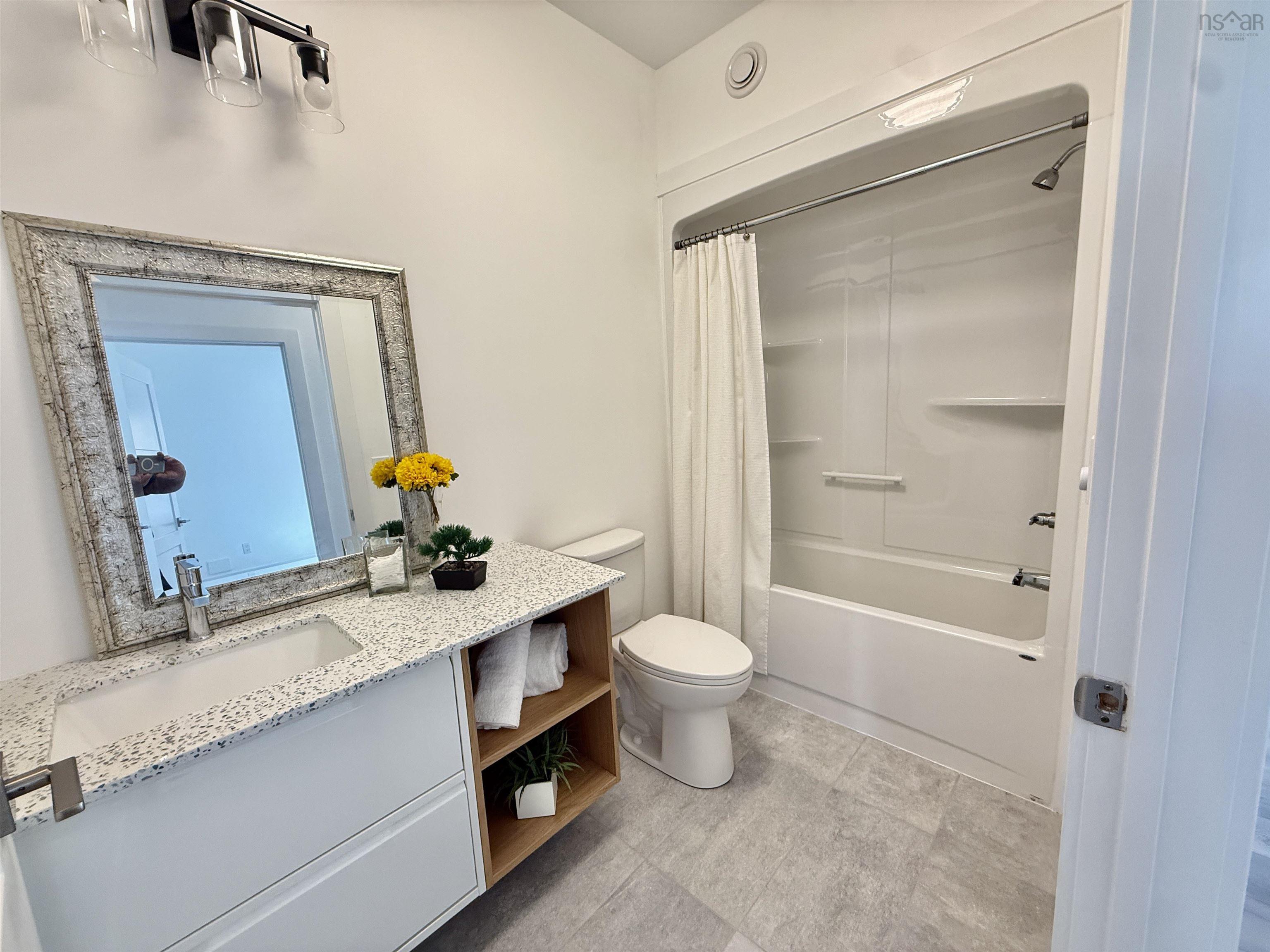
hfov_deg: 102.1
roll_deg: +2.4
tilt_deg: -8.2
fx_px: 514
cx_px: 635
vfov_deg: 85.7
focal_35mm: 14
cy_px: 476
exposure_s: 1/120
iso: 250
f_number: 2.2
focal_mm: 2.22
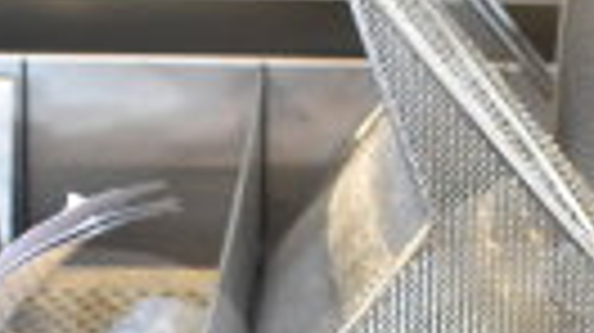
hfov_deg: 16.4
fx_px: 2062
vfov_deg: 8.8
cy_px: 605
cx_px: 369
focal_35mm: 131
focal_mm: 18
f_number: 3.5
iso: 1000
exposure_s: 1/30
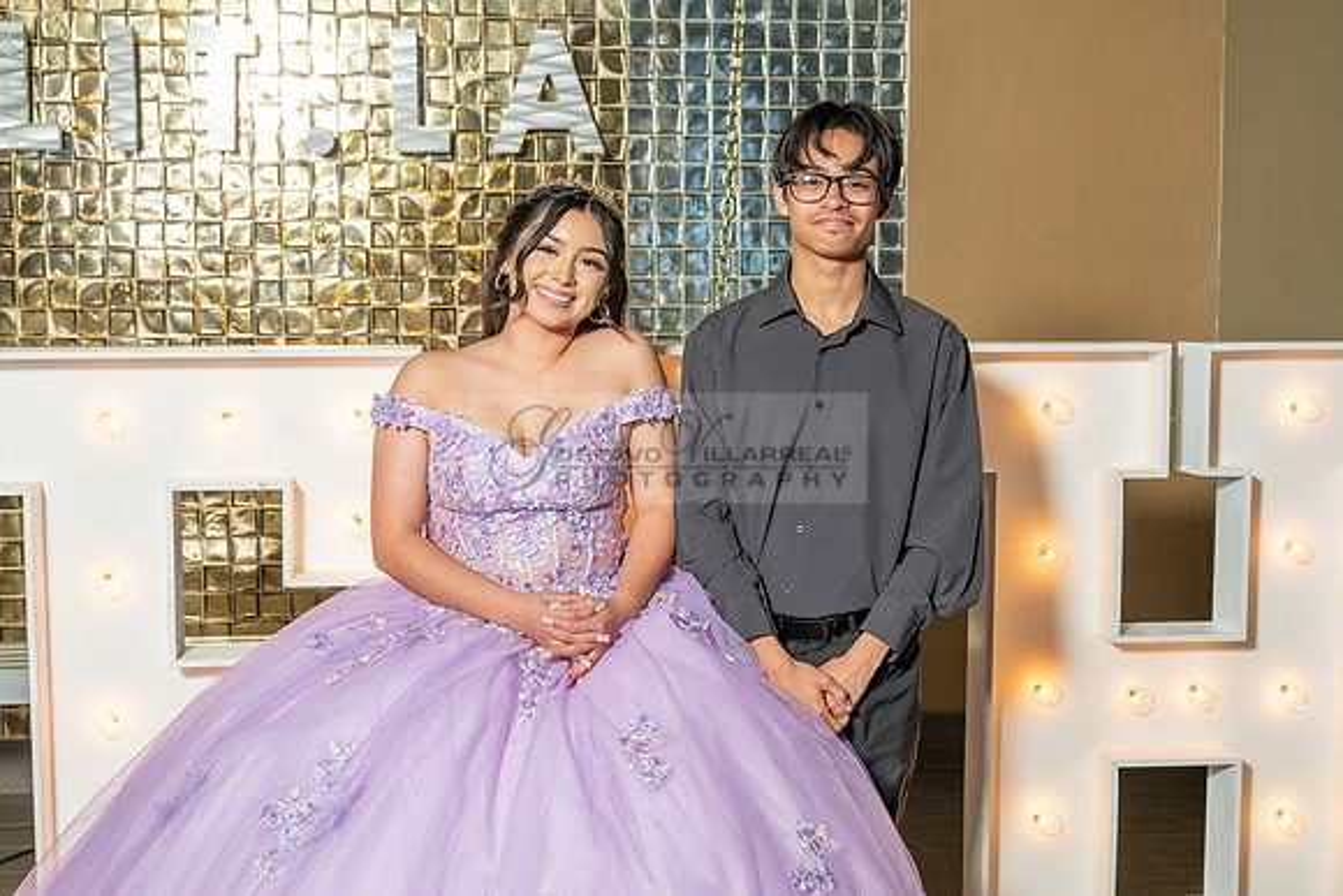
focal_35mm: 53
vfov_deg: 25.5
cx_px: 672
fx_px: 1978
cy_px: 448
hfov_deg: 37.5
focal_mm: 53
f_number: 5.6
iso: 640
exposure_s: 1/125
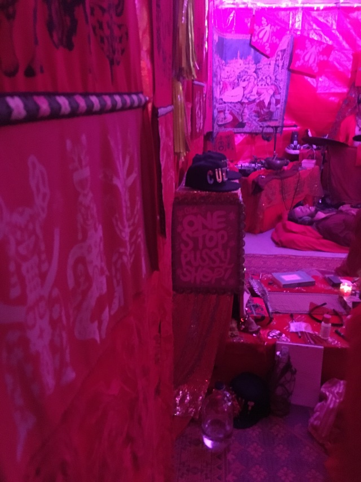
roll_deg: +0.3
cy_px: 241
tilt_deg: -20.3
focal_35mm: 29
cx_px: 180
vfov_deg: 61.7
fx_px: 403
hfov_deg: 48.2
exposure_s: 1/15
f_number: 2.2
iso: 1250
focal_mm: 4.15
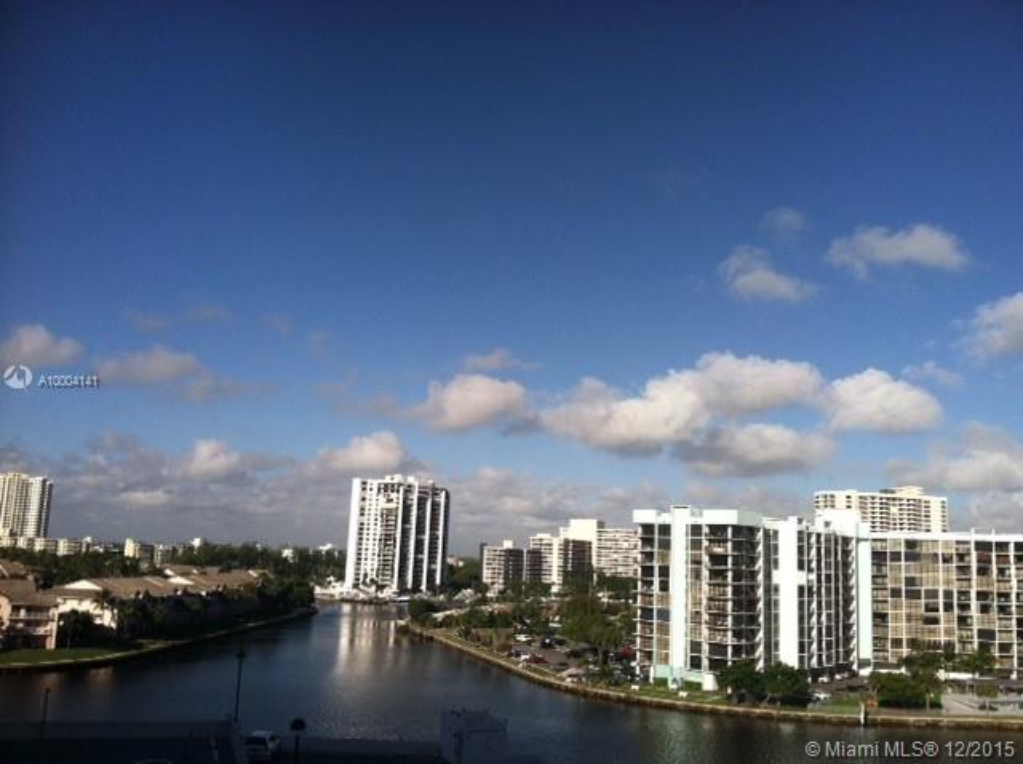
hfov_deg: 52.7
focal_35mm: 35
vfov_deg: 40.6
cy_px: 382
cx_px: 512
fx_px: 1033
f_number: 2.8
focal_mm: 3.85
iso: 80
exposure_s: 1/2000
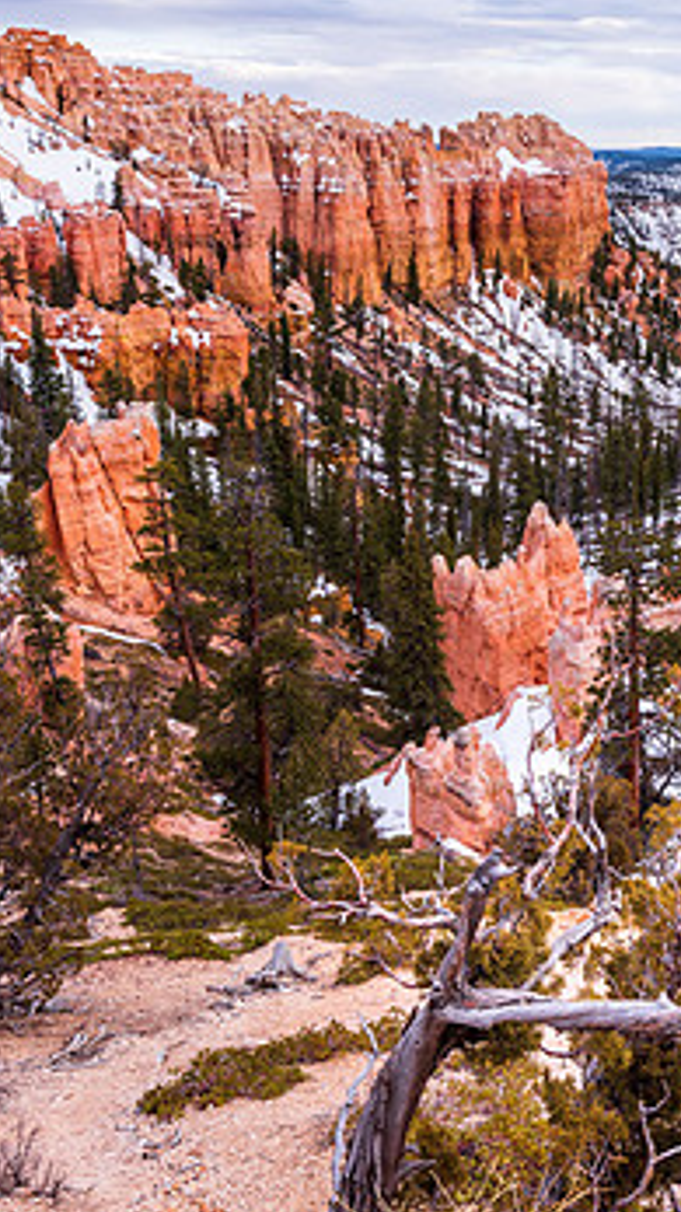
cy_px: 547
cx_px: 636
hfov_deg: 27.2
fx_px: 1349
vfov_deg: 48.3
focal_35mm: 42
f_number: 13
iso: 64
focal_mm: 24
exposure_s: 1/8
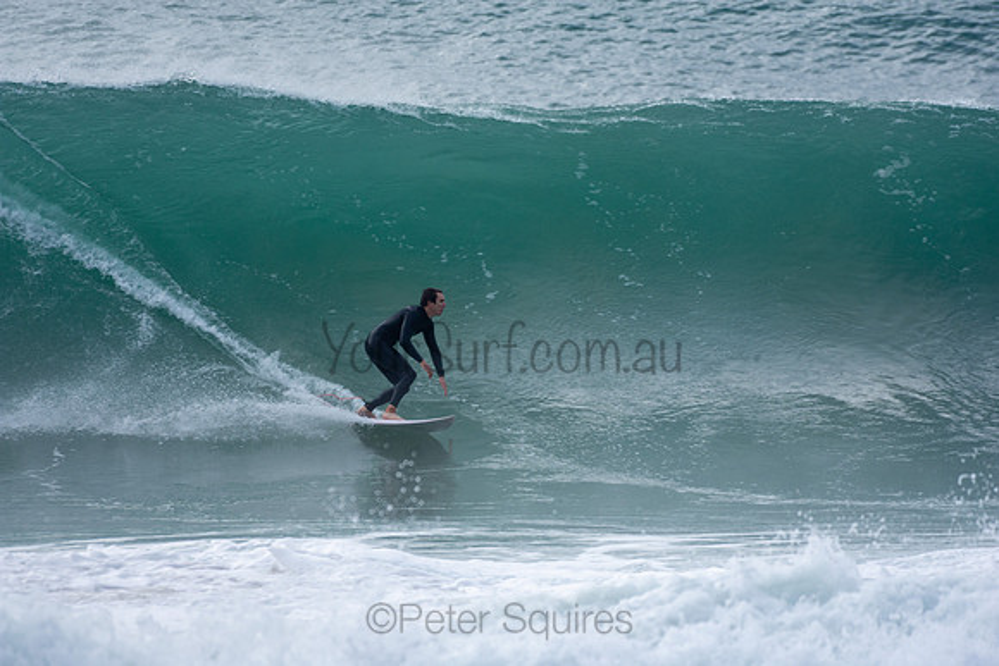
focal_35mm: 750
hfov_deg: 2.7
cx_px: 500
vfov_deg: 1.8
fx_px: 20816
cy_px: 333
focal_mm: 500
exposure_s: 1/800
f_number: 5.6
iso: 180
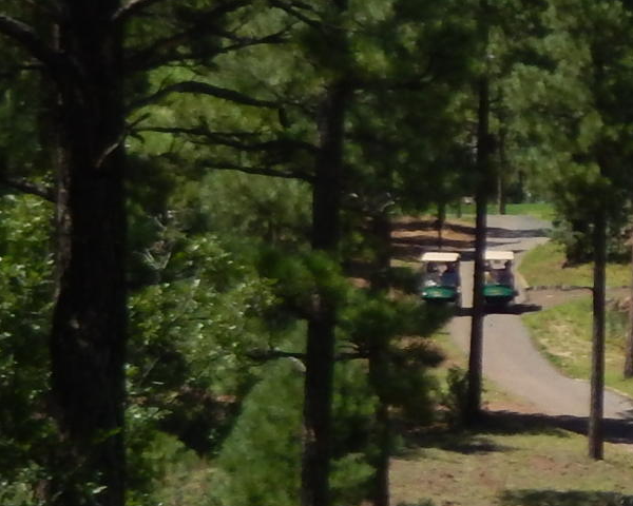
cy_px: 375
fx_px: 4665
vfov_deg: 6.2
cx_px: 1310
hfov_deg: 7.4
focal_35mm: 249
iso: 125
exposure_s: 1/800
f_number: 4.5
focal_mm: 9.2
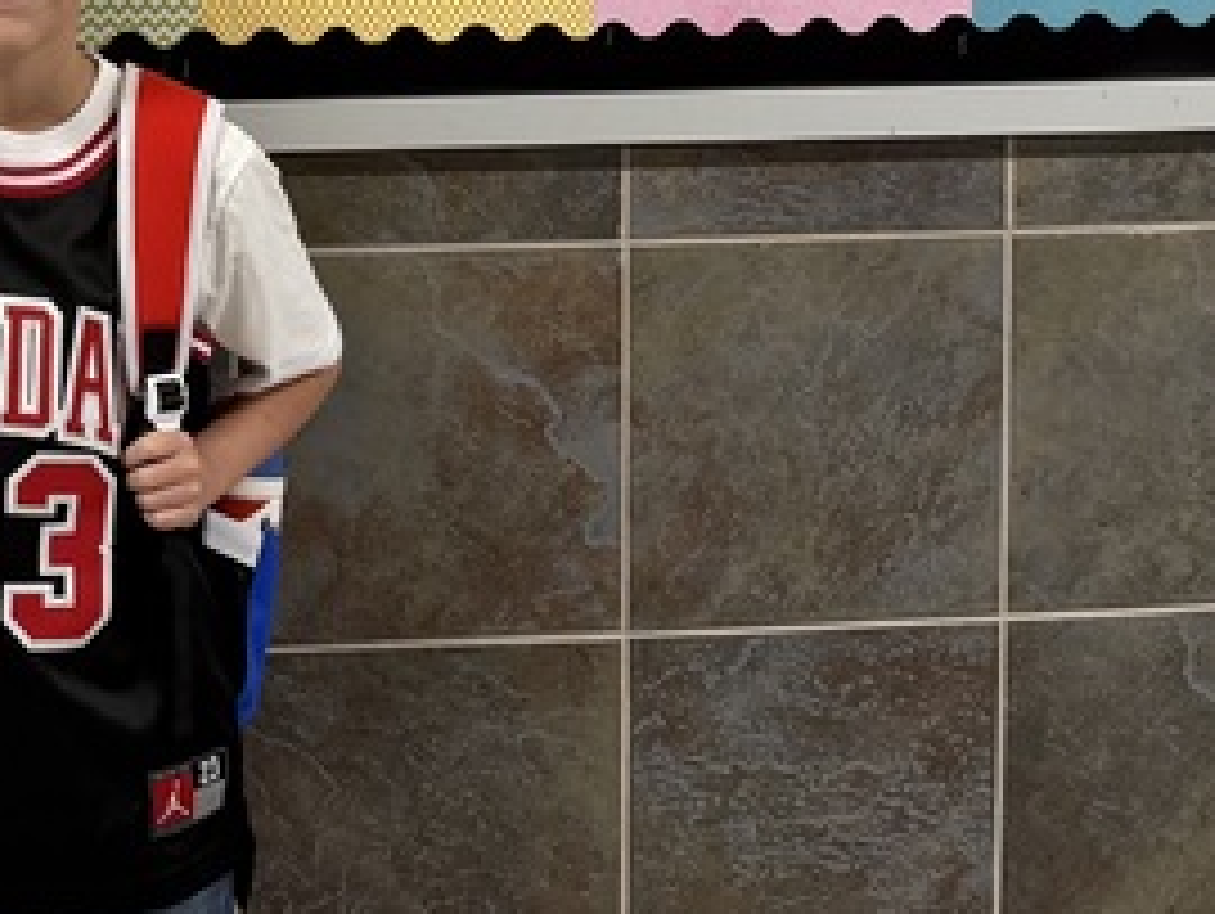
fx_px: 3197
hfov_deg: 20.6
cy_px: -189
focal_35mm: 91
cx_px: -90
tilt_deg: -5.4
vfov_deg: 15.6
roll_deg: +0.1
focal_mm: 6.76
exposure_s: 1/96
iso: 200
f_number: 1.78
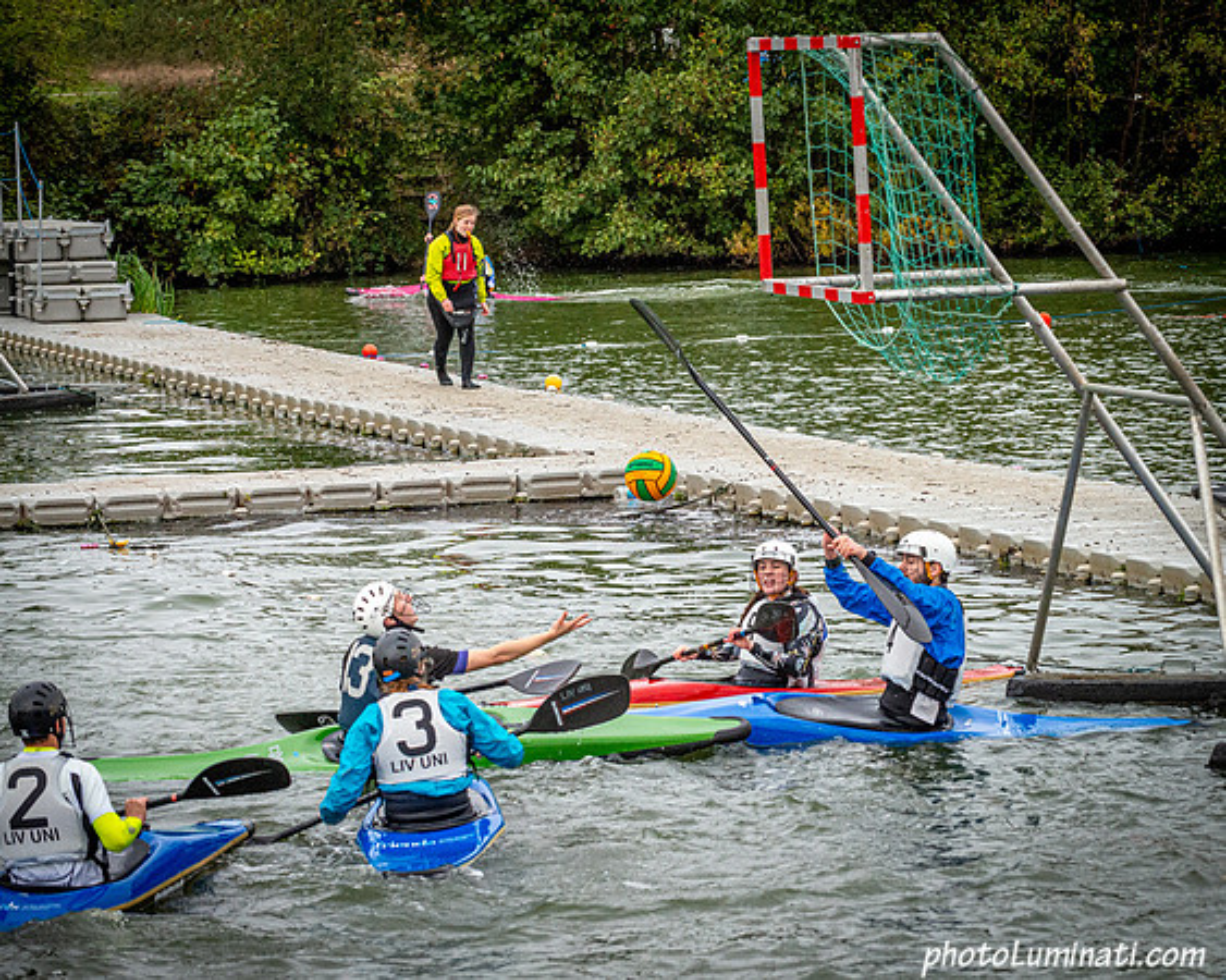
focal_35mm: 158
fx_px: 5733
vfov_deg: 9.8
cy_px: 485
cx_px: 860
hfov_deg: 12.2
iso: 2500
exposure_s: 1/3200
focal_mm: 120
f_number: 6.3
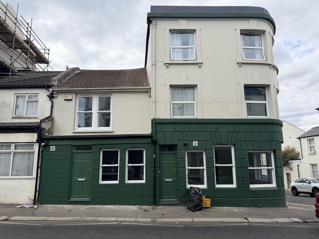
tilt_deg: +8.5
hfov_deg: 71.6
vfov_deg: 56.8
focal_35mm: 24
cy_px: 120
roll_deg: +1.1
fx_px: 221
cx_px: 160
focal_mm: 6.76
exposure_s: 1/4975
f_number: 1.78
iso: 100
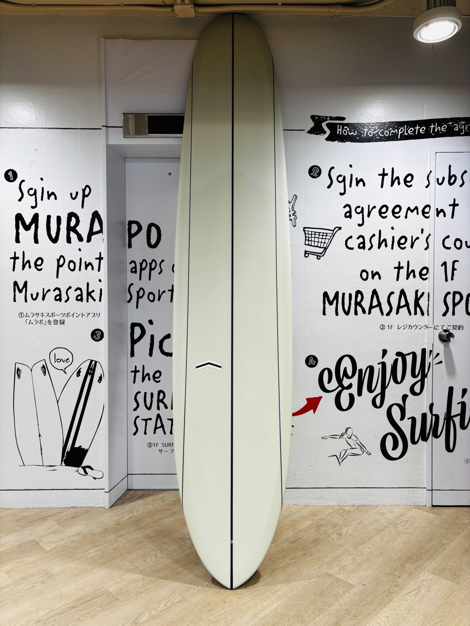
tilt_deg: -2.2
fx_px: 471
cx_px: 235
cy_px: 313
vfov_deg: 67.3
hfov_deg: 53.1
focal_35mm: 26
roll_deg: -0.5
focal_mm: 5.96
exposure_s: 1/105
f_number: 1.6
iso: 32
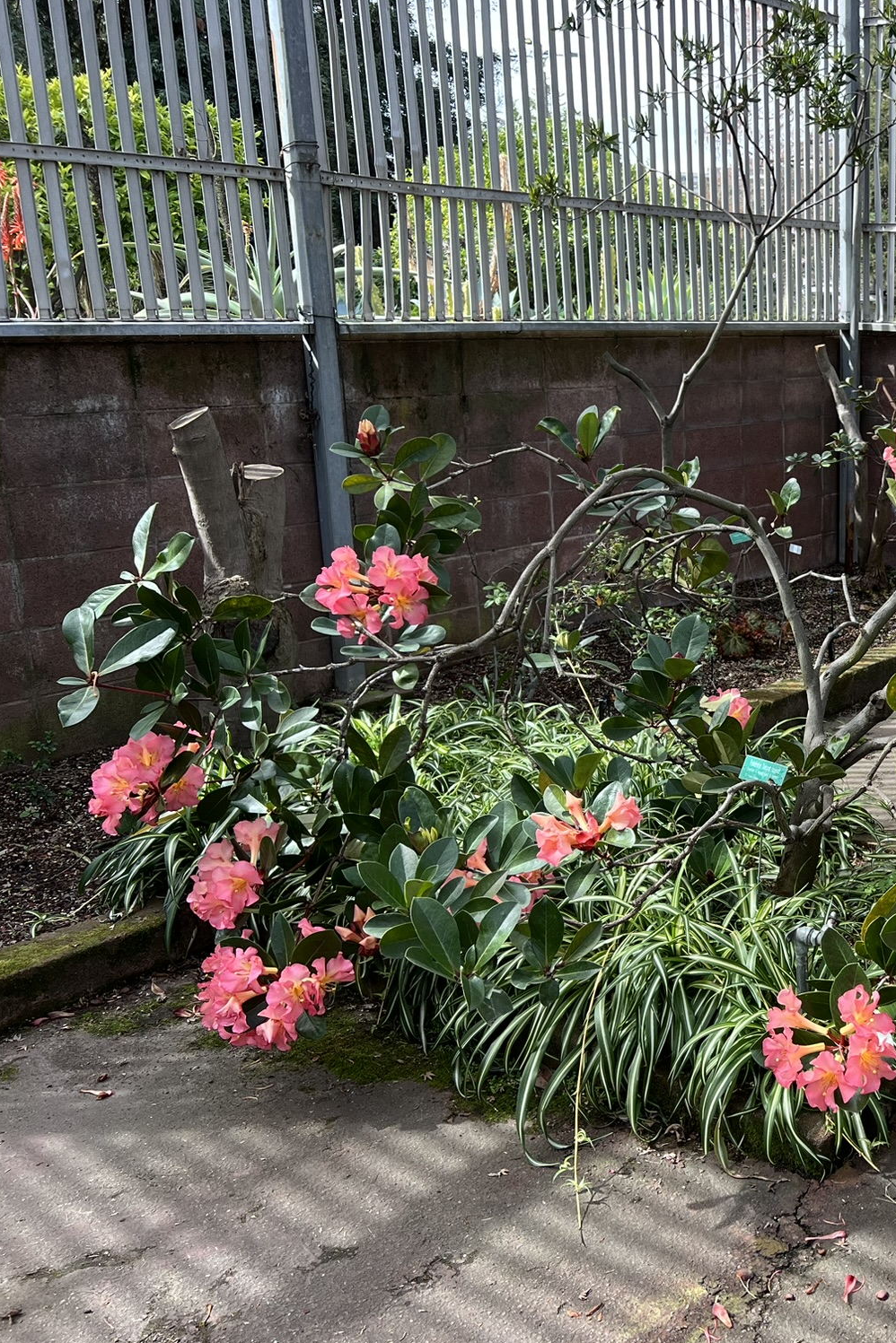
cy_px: 687
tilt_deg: -16.8
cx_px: 916
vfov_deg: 51.9
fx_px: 1381
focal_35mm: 37
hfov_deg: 32.7
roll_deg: -0.9
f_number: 1.5
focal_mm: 5.7
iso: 50
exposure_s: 1/547
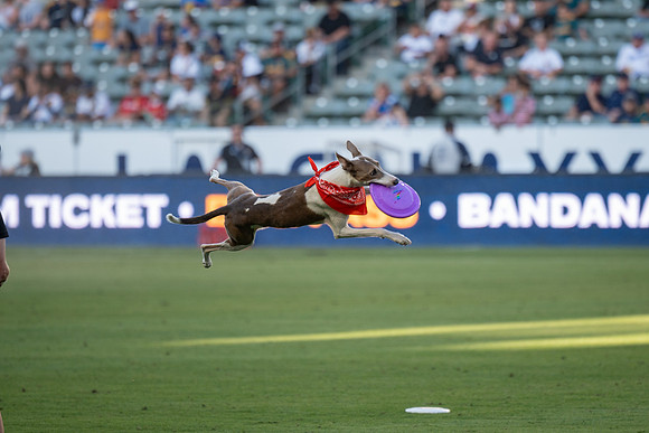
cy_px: 227
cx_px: 368
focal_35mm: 376
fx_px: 6771
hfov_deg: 5.5
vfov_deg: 3.7
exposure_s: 1/1000
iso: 200
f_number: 2.8
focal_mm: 200
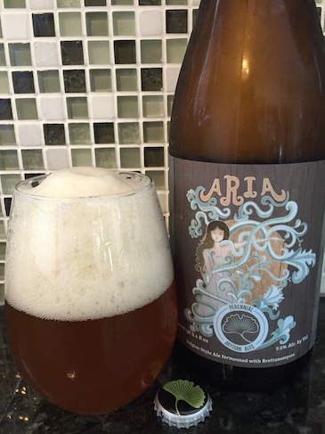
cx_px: 162
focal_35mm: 29
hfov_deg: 48.2
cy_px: 217
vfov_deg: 61.7
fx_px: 363
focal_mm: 4.15
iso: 200
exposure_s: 1/30
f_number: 2.2
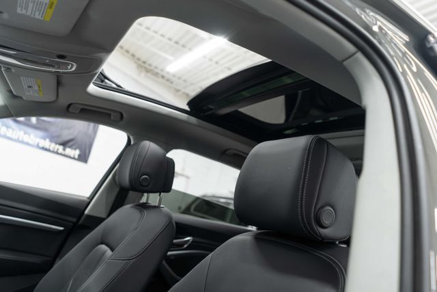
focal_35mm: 28
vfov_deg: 46.4
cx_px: 218
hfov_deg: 65.5
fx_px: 340
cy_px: 146
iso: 500
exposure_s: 1/40
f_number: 3.2
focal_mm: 28
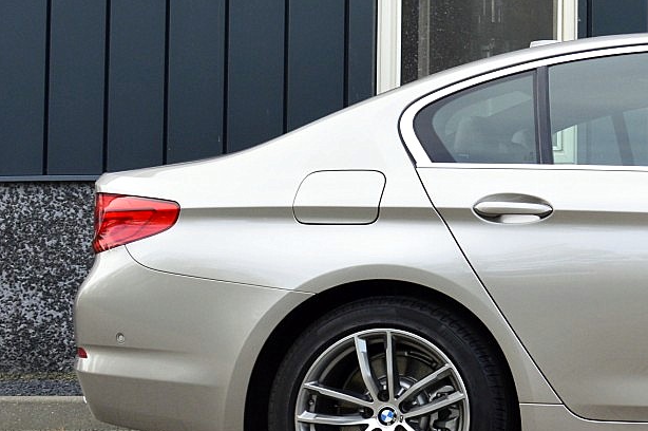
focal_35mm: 91
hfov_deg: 20.3
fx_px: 1642
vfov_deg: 14.9
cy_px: 180
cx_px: 855
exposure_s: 1/160
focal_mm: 23
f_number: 9
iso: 400
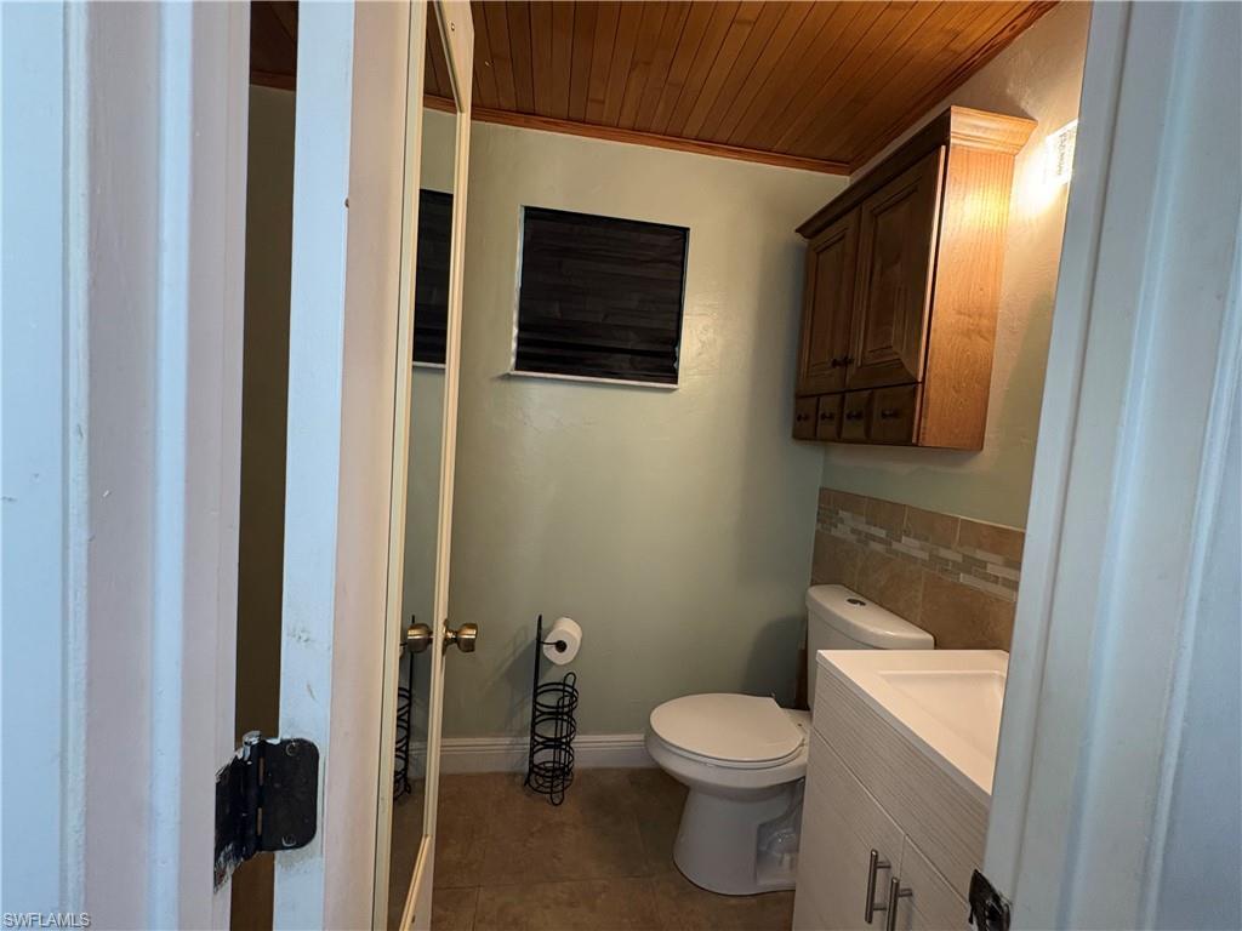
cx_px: 621
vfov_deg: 85.7
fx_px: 502
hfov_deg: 102.1
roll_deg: -3.4
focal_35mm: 14
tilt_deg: -3.4
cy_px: 466
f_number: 2.2
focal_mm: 2.22
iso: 400
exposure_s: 1/60
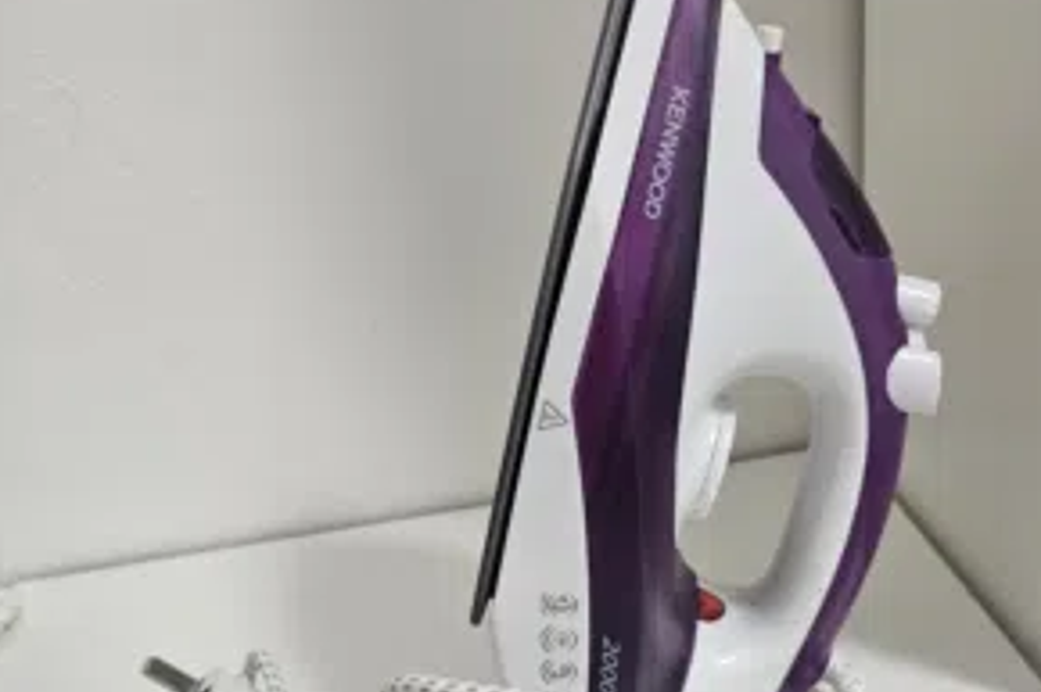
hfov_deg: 57.2
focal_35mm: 33
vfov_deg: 38.5
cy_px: 549
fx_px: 954
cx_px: 513
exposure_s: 1/120
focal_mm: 6.3
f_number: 1.7
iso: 800
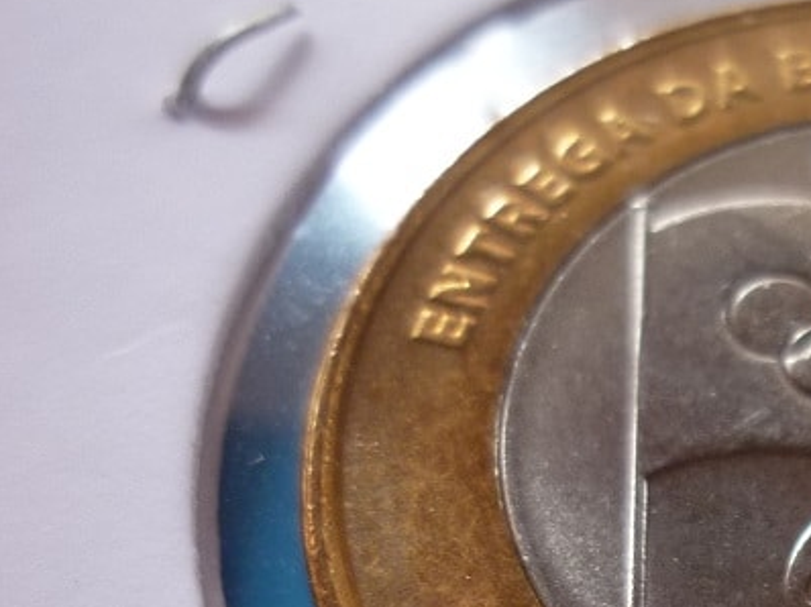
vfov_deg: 17.2
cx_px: 895
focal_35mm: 85
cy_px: 491
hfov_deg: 21.8
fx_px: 1990
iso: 160
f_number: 2.8
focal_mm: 5.5
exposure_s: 1/30
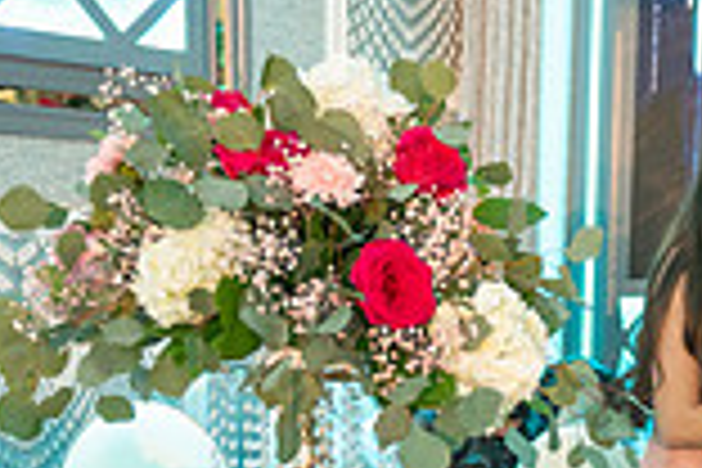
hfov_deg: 21.0
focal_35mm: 89
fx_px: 1735
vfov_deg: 14.3
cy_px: 722
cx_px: 886
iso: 1600
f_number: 2.8
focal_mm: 24
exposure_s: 1/125
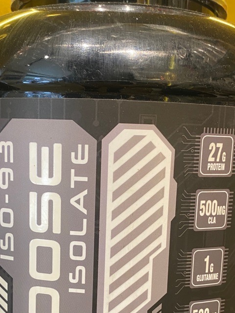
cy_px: 240
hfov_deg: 29.1
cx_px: 102
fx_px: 453
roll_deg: -1.9
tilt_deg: -9.6
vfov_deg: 37.1
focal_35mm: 50
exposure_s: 1/60
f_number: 1.8
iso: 200
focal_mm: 4.25
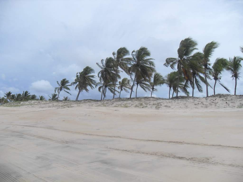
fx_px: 239
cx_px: 122
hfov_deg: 54.0
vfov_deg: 41.8
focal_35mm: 34
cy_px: 91
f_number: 7
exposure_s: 1/500
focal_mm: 6.3
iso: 80
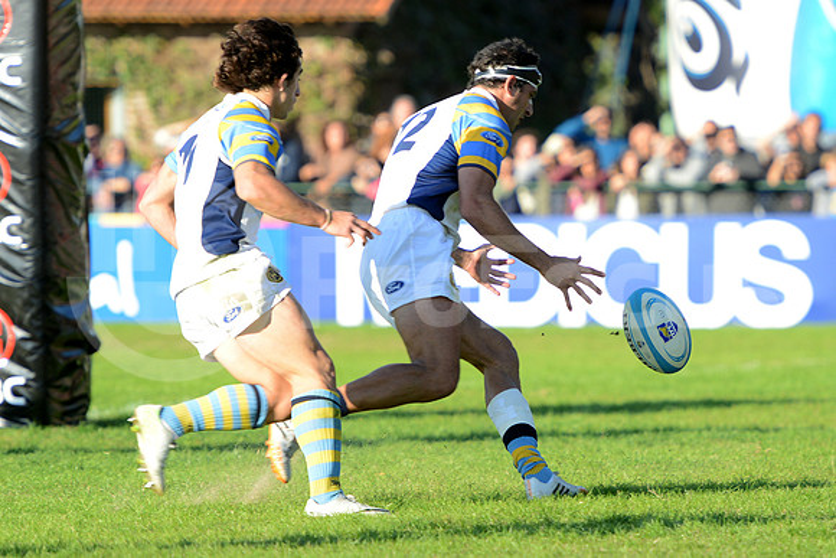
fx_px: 5574
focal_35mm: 240
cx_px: 418
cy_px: 279
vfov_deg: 5.7
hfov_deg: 8.6
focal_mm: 240
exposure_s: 1/640
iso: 400
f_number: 4
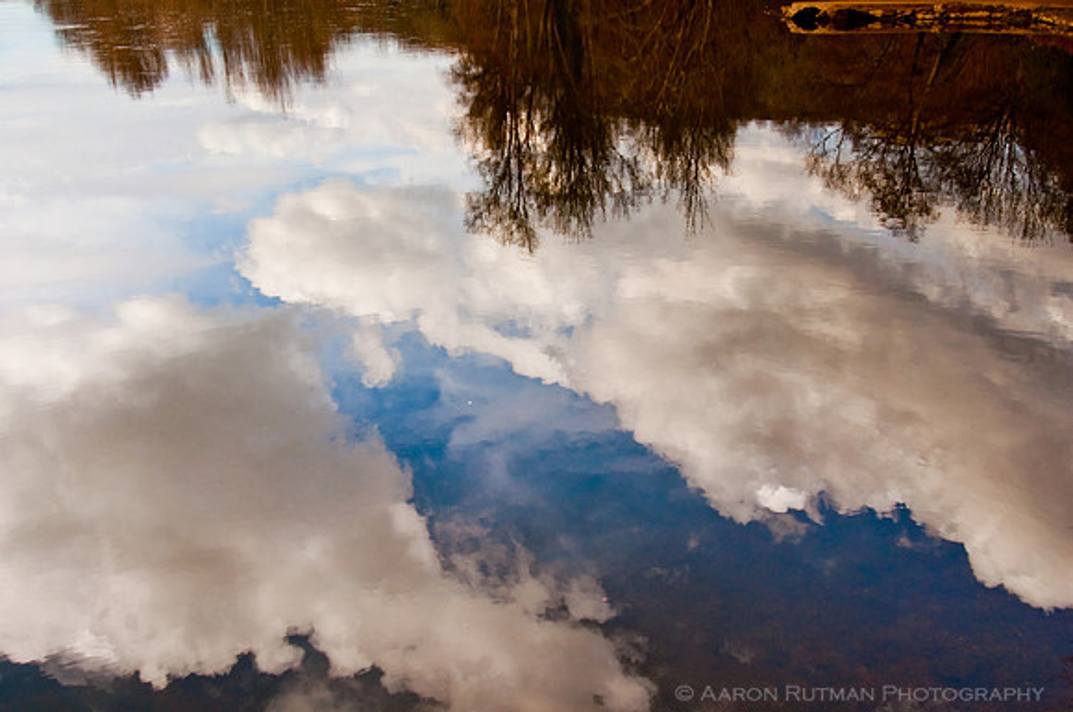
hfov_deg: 53.2
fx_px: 1071
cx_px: 536
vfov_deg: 36.8
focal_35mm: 36
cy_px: 356
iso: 200
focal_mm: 24
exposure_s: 1/30
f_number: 22
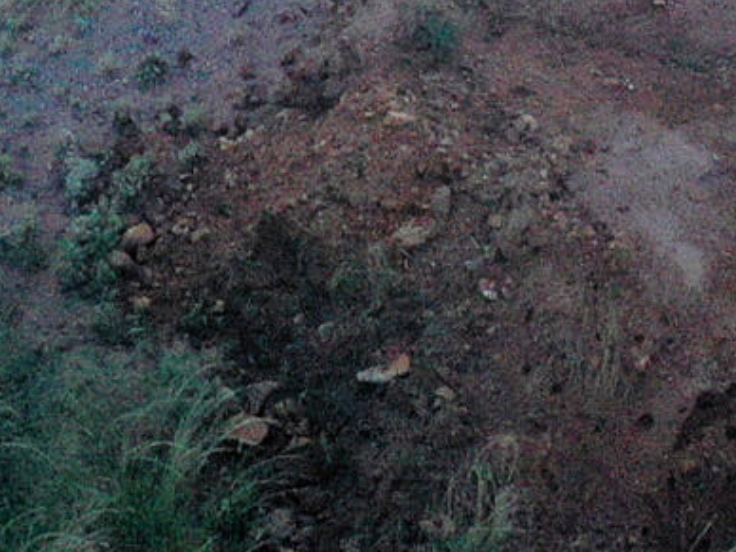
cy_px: -1343
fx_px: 4422
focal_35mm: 208
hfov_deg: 9.4
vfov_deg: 6.3
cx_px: -19
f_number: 9
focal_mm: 10.26
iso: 100
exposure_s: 1/320
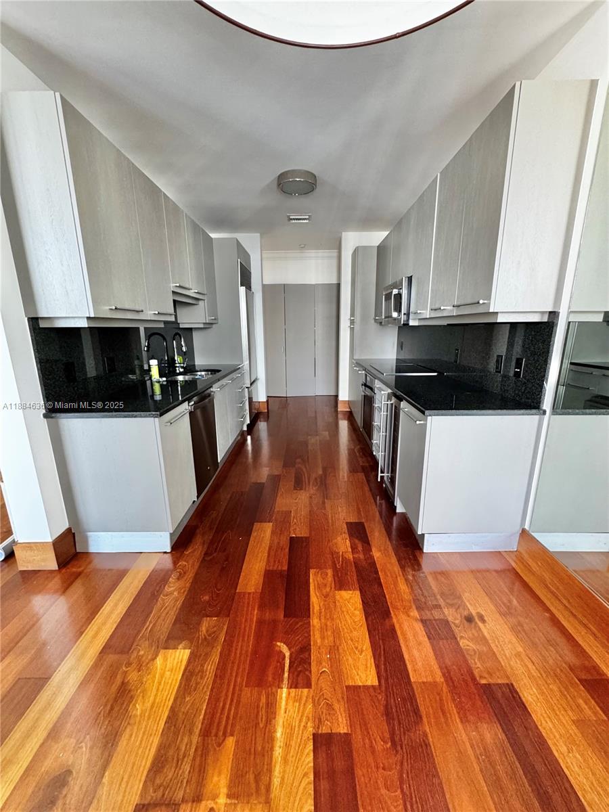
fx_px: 328
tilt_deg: -14.6
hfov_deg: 85.7
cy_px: 406
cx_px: 304
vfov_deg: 102.1
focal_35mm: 14
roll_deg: +0.9
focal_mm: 2.22
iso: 500
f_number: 2.2
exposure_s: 1/60
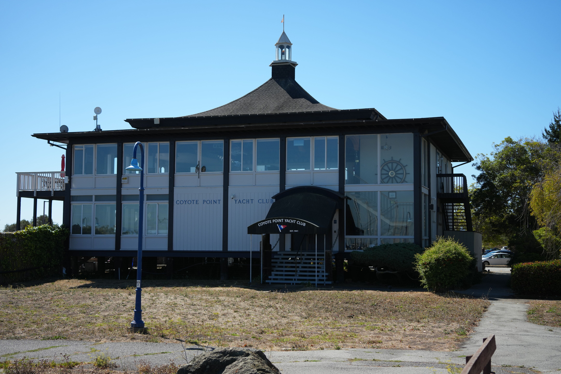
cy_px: 187
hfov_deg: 39.6
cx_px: 280
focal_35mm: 50
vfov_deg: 27.0
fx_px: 779
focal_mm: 50
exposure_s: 1/2500
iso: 400
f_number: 4.5
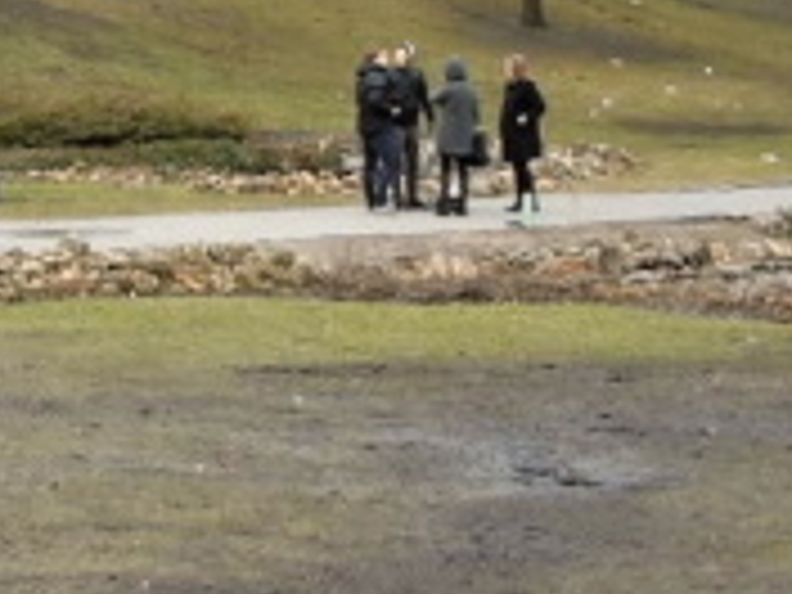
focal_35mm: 122
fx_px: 2791
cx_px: 36
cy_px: -16
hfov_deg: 15.9
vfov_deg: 12.0
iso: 400
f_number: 3.9
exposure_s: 1/40
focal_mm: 7.8
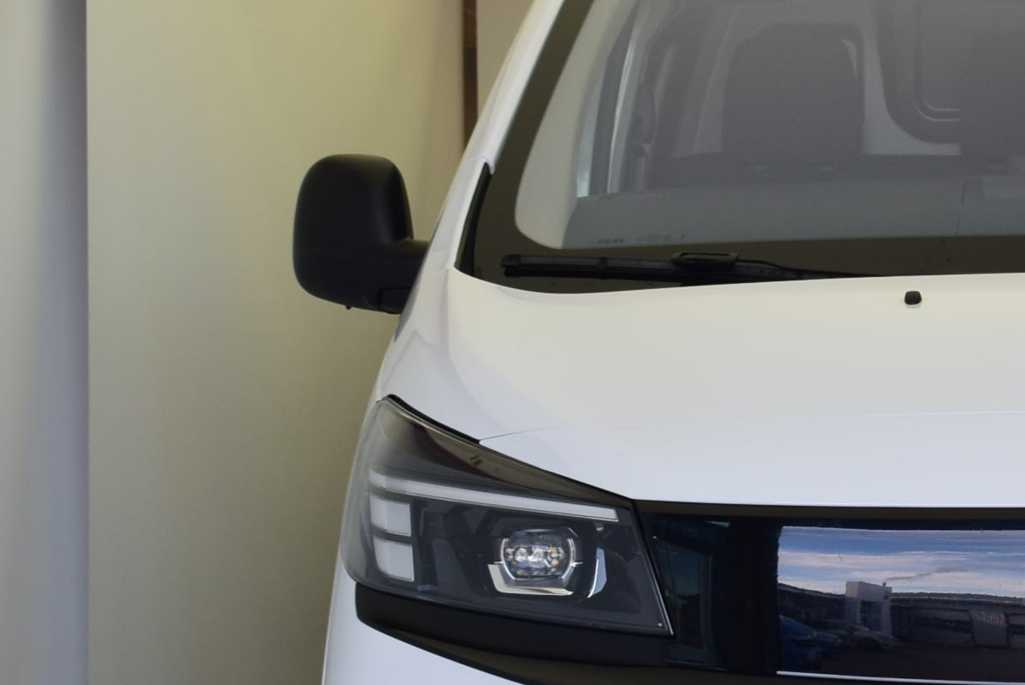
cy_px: 563
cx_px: 1152
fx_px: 3711
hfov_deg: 15.3
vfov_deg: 10.5
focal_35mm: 130
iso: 400
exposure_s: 1/80
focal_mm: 35
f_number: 8
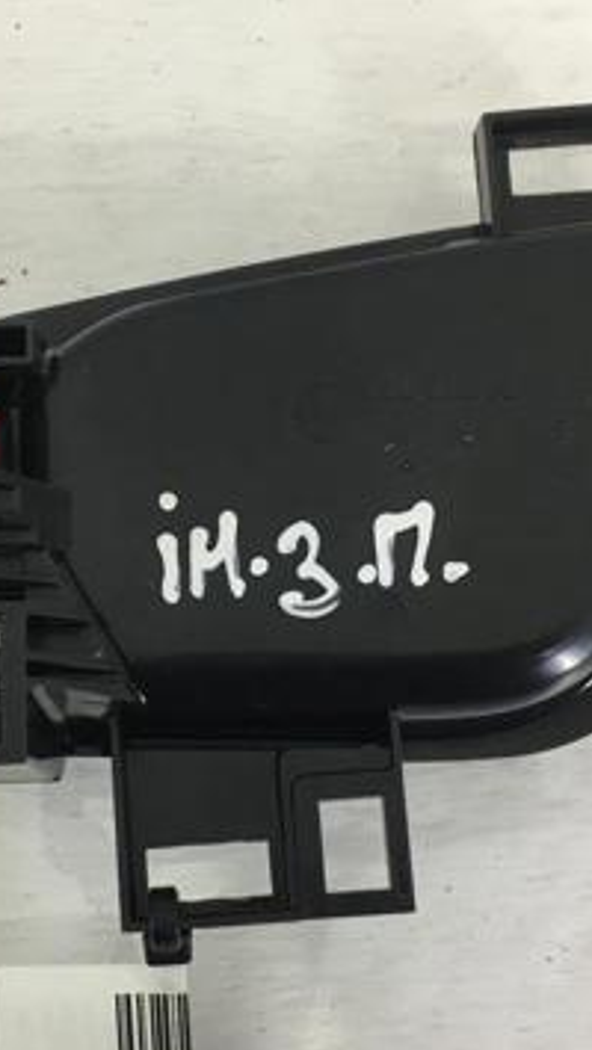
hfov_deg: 21.0
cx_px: 195
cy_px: 609
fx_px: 1589
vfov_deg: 36.5
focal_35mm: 57
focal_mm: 4.15
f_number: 2.2
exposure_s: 1/33
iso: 25
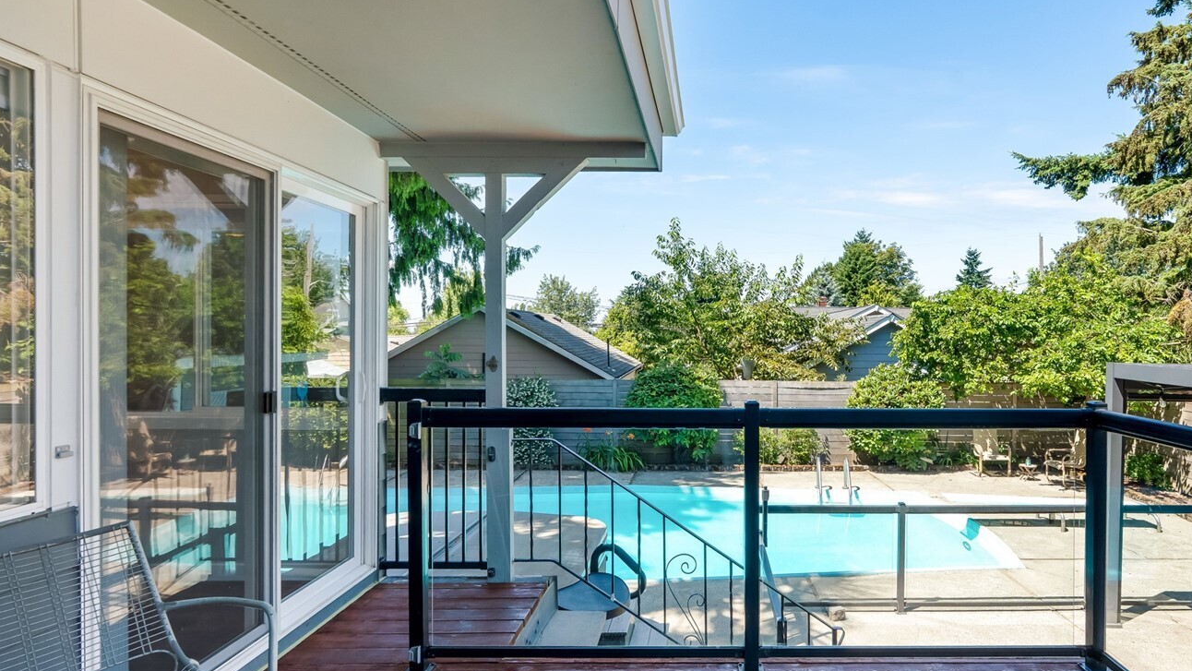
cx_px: 709
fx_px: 695
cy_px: 349
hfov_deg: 80.3
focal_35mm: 22
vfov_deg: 51.5
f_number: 9
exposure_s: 1/400
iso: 400
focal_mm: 16
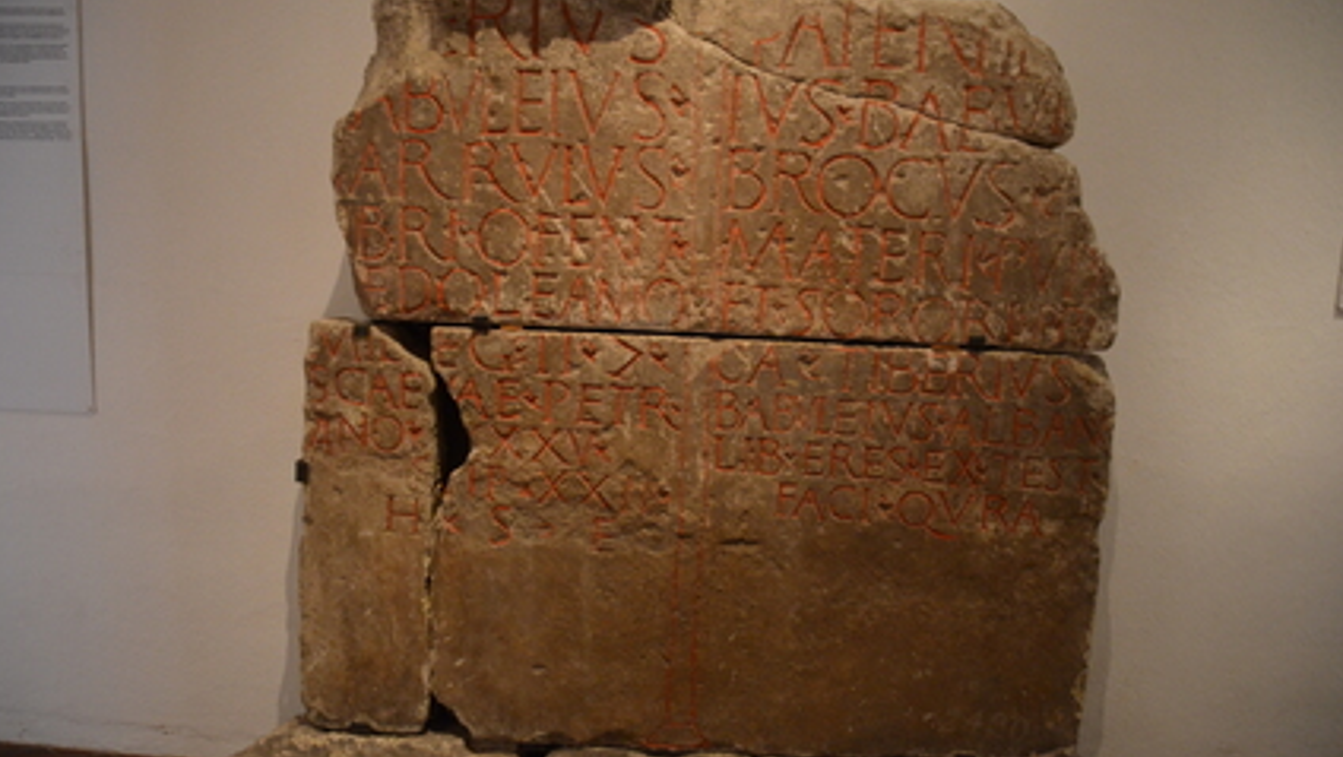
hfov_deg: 71.9
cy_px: 382
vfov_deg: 44.4
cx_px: 672
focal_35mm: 26
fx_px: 926
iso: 2000
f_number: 3.5
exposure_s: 1/8
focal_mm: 16
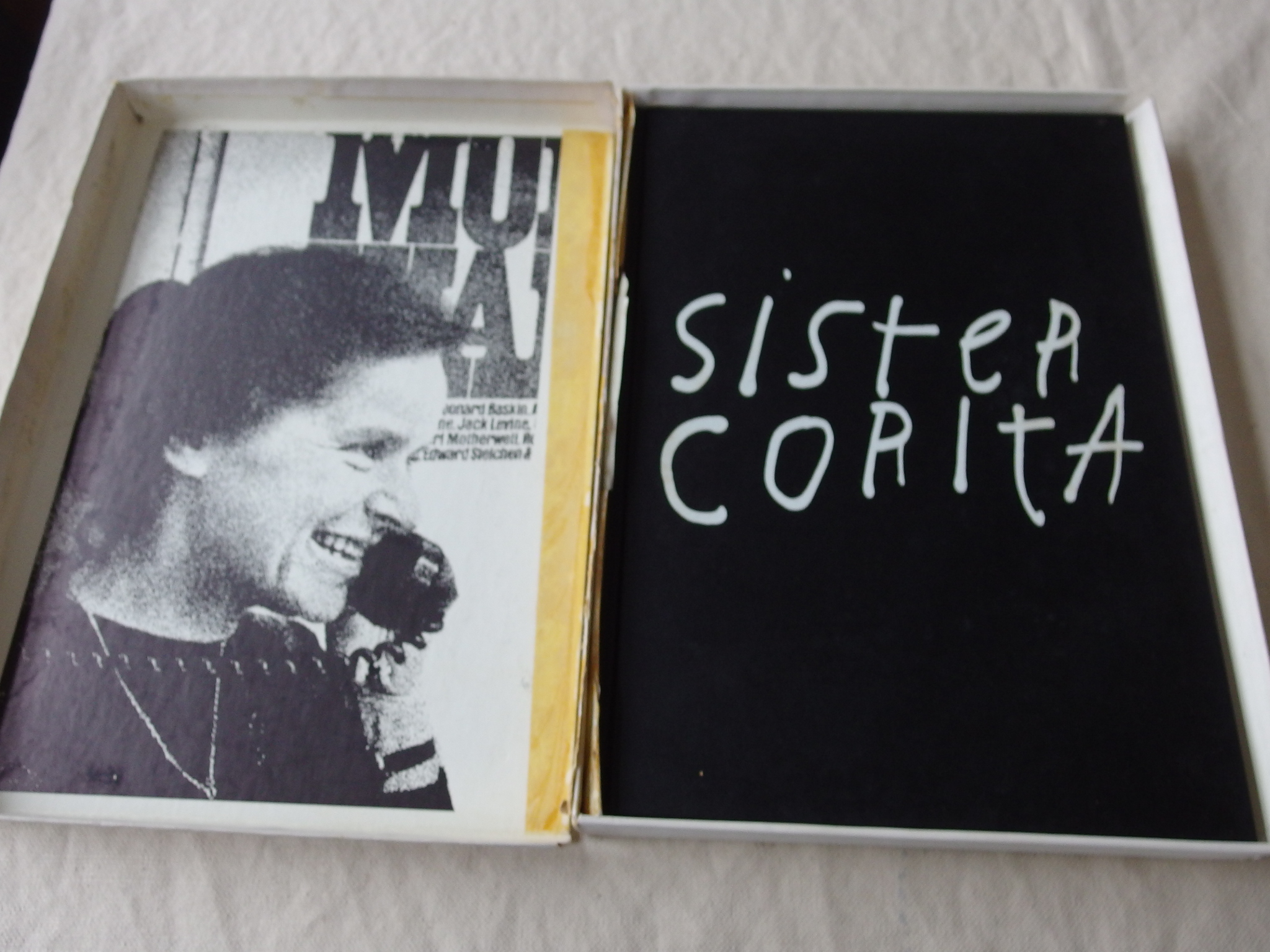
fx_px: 1027
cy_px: 476
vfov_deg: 49.7
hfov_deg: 63.4
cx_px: 635
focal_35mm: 28
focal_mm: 6
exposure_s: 1/40
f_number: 2.2
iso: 400
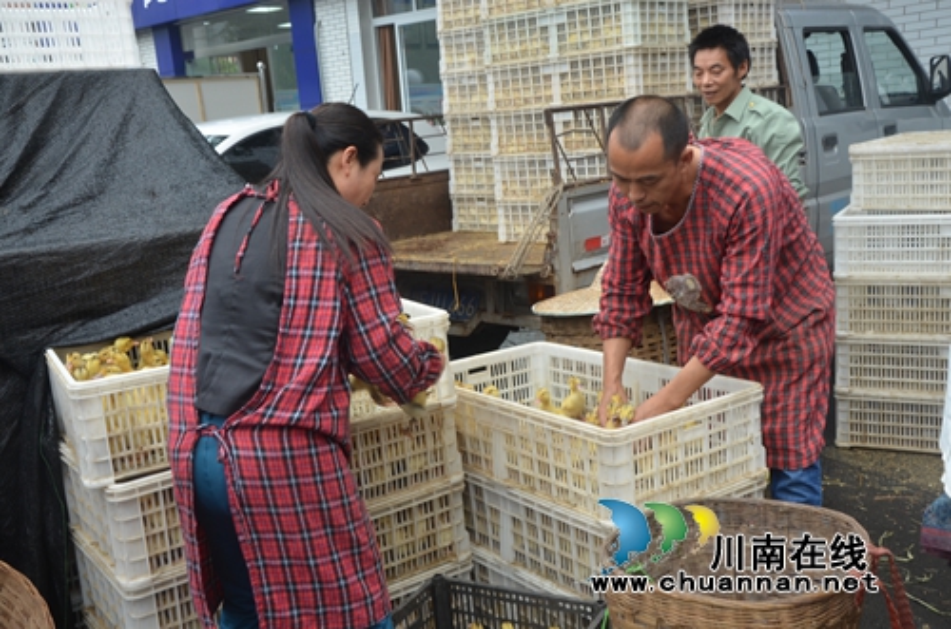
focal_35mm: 39
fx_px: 1028
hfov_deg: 49.6
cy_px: 314
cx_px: 476
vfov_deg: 34.1
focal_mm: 26
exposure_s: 1/125
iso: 400
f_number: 5.6
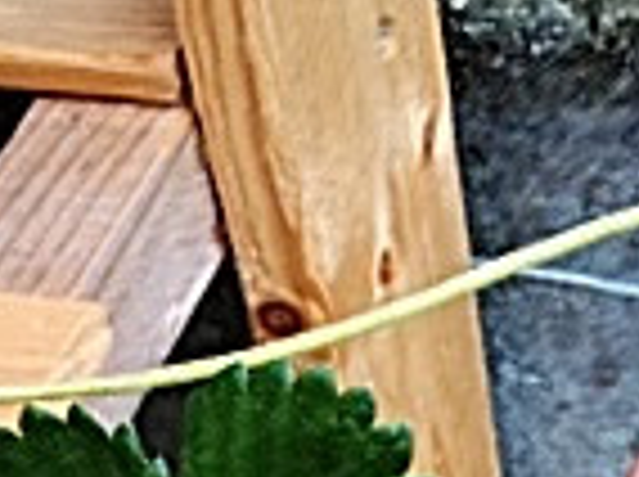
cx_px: 302
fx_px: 2248
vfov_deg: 11.7
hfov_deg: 16.2
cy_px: 675
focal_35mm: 122
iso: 129
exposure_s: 1/125
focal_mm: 3.46
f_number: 2.2
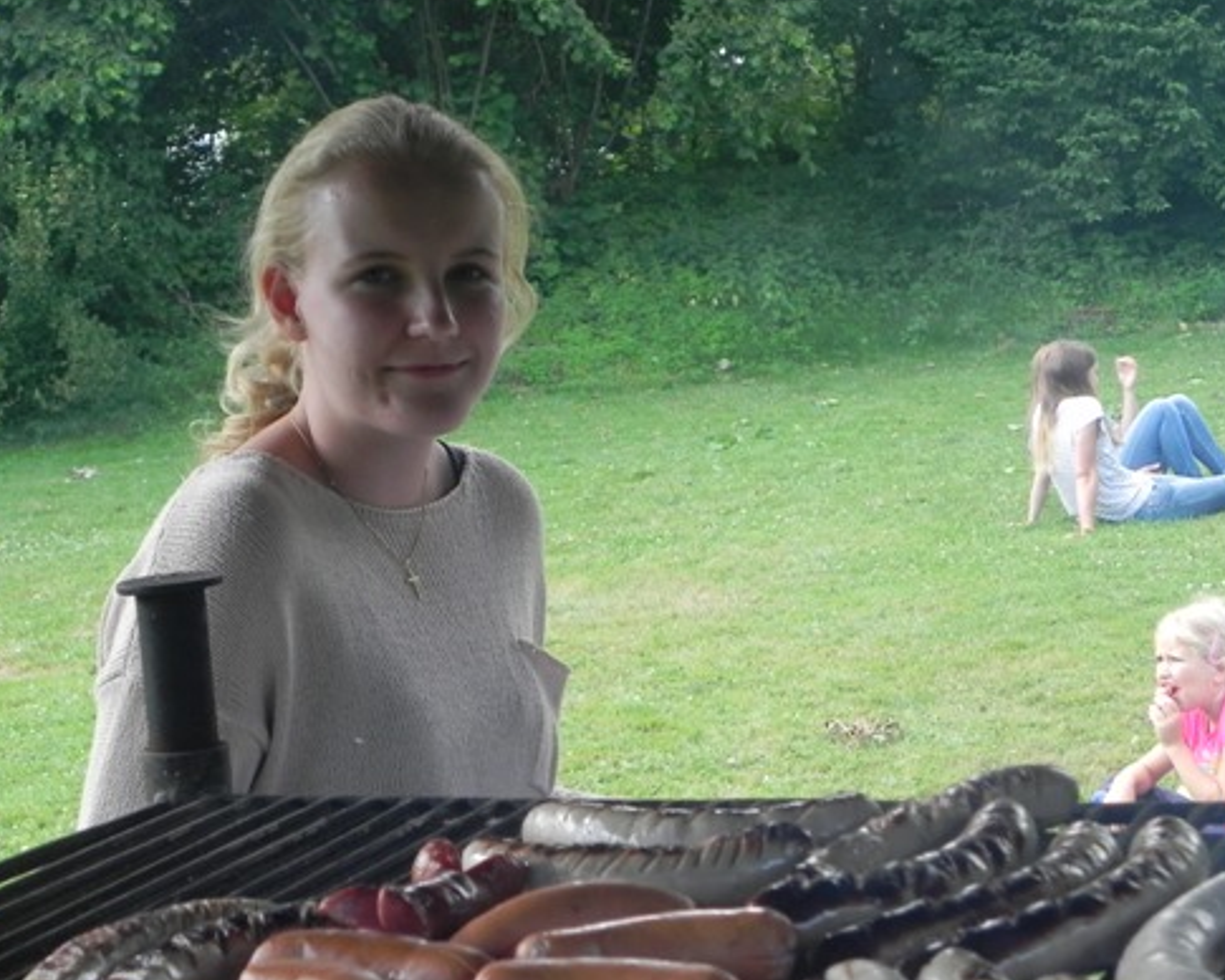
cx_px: 490
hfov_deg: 22.4
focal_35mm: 85
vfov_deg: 18.1
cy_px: 485
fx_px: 3082
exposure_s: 1/82.2
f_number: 3.5
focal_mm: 11.8
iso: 160
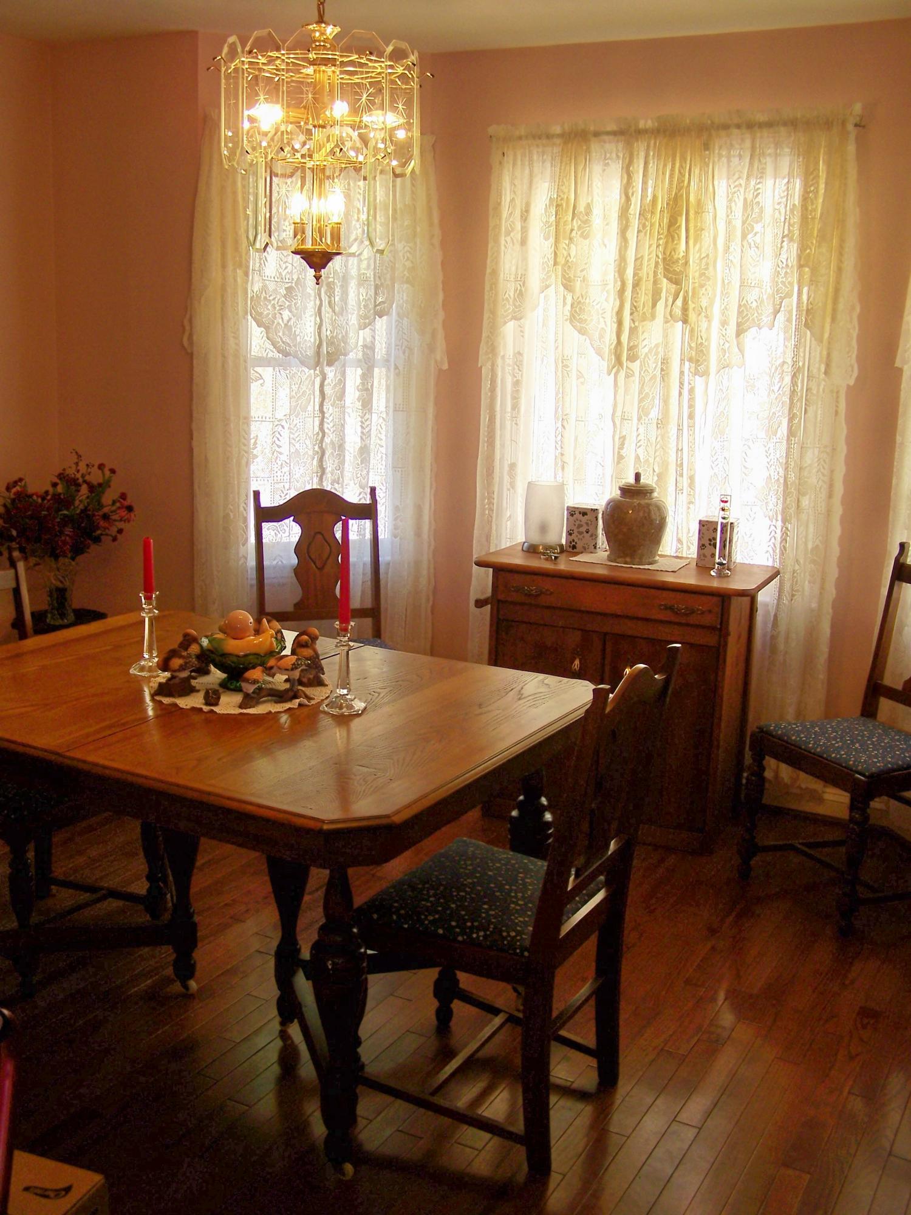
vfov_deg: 49.0
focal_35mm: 38
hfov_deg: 37.7
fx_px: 1333
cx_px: 456
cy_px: 608
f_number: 2.8
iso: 64
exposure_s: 1/20
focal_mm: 6.3
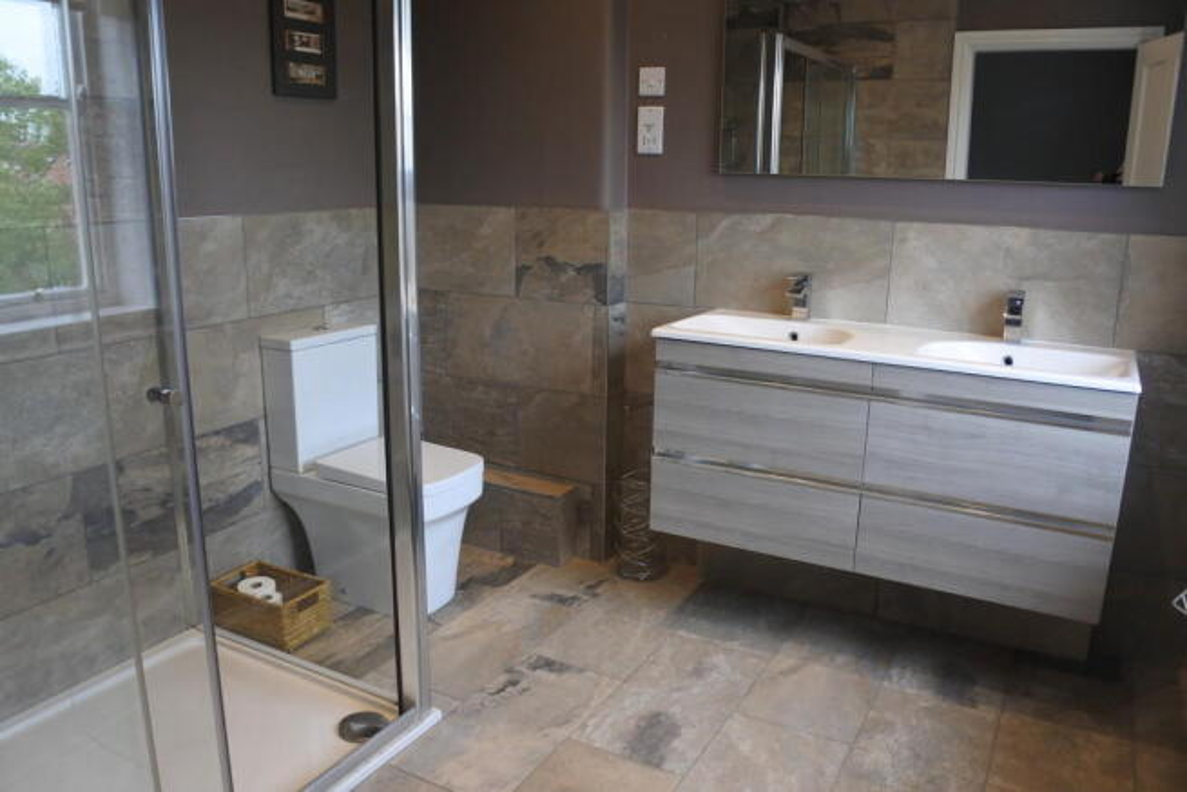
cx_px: 594
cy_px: 396
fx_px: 890
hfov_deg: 67.4
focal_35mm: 27
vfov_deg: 48.0
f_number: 3.5
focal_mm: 10
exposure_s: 1/125
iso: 500
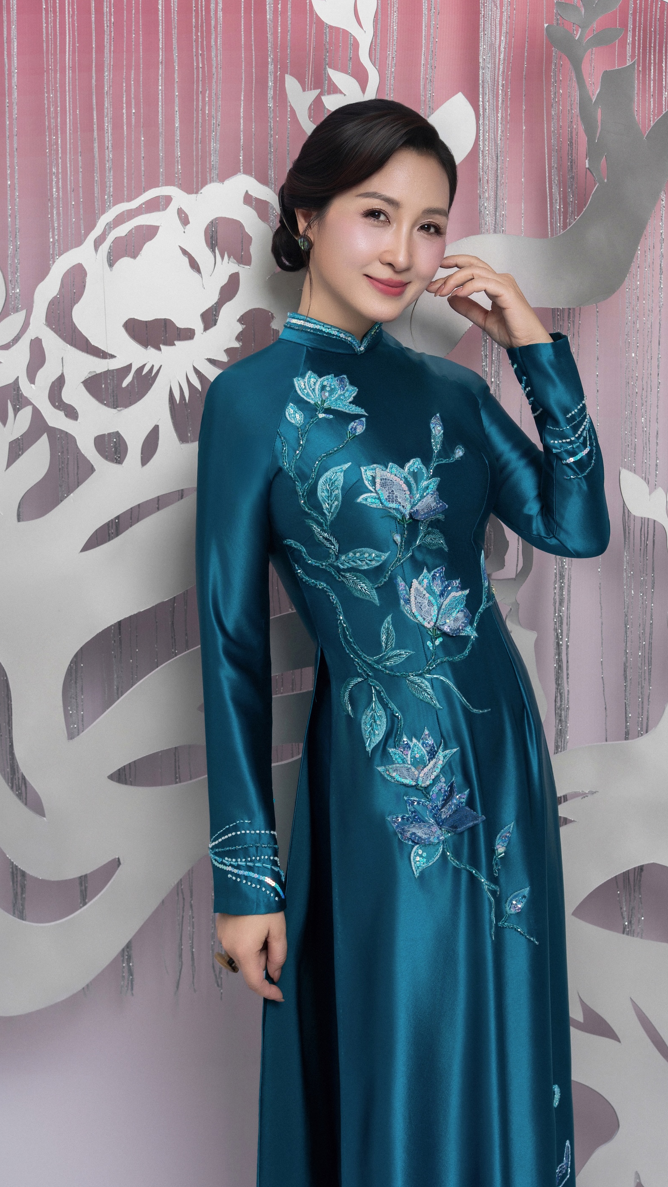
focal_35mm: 58
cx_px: 360
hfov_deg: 20.7
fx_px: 1827
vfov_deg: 36.0
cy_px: 592
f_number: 7.1
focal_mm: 55
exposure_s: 1/160
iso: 400
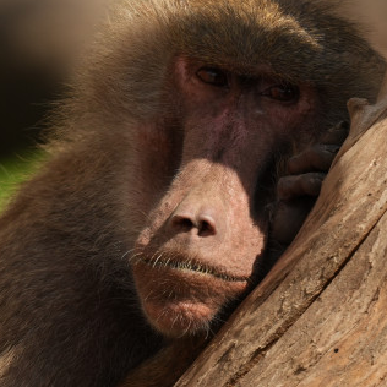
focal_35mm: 1713
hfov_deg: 1.0
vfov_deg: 1.0
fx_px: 21667
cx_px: 167
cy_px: 125
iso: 400
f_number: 6.3
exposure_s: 1/800
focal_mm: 600
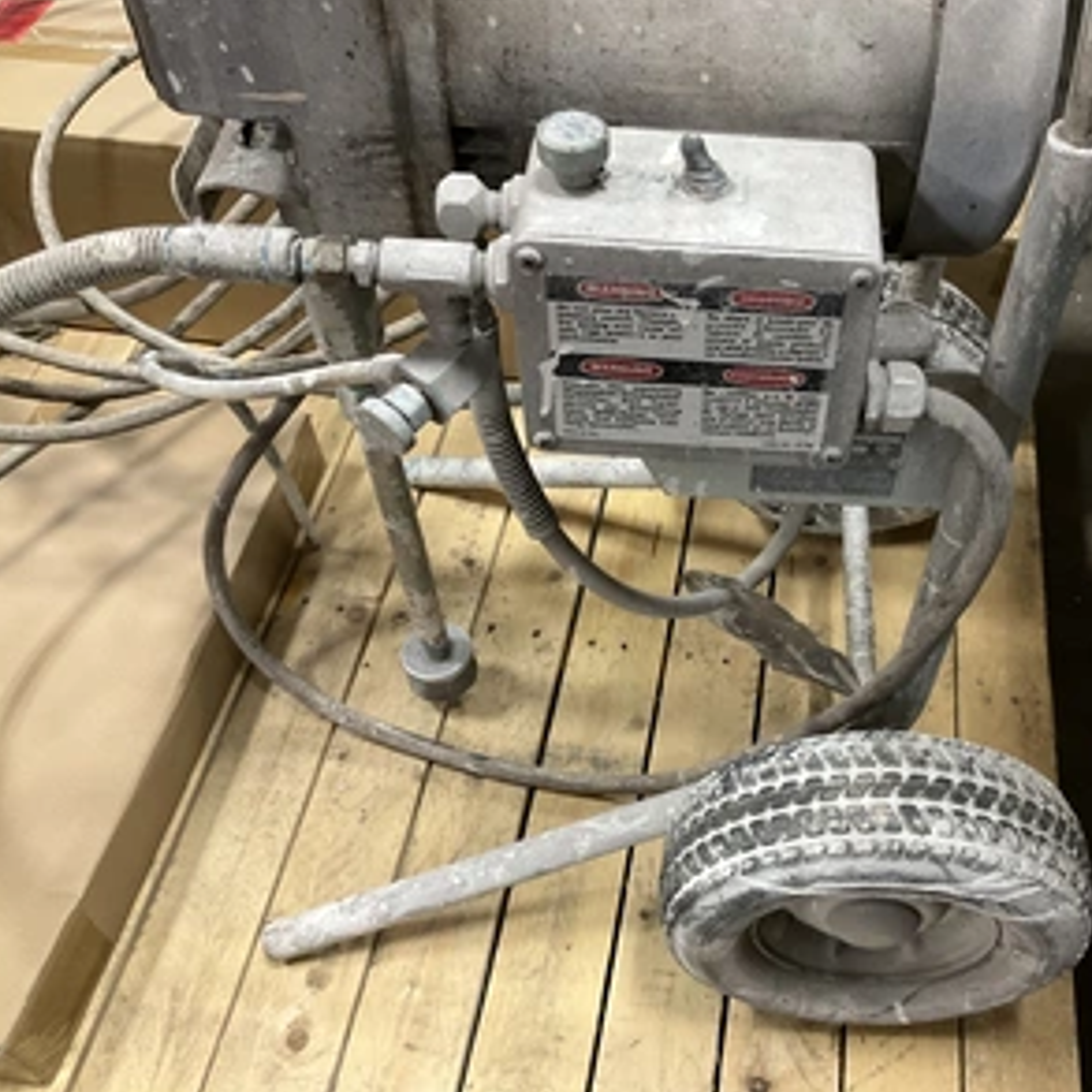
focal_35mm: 35
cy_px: 552
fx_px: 1249
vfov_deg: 47.2
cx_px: 723
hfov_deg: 46.5
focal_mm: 3
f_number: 1.8
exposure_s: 1/40
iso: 200
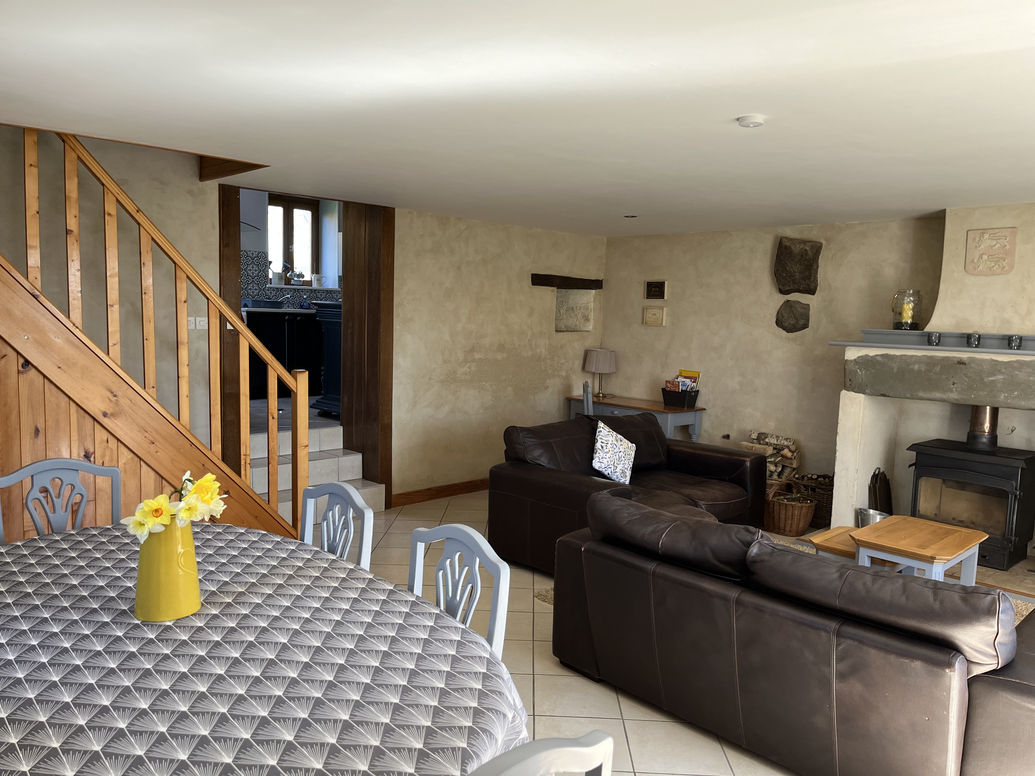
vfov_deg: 53.1
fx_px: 777
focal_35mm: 26
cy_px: 388
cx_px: 518
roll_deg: -1.5
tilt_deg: -5.5
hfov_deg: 67.3
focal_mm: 5.1
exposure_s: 1/121
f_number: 1.6
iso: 64
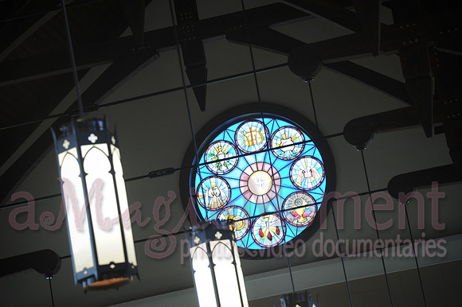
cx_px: 231
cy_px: 154
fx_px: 2565
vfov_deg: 6.9
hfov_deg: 10.3
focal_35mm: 200
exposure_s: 1/125
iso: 640
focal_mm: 200
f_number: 5.6
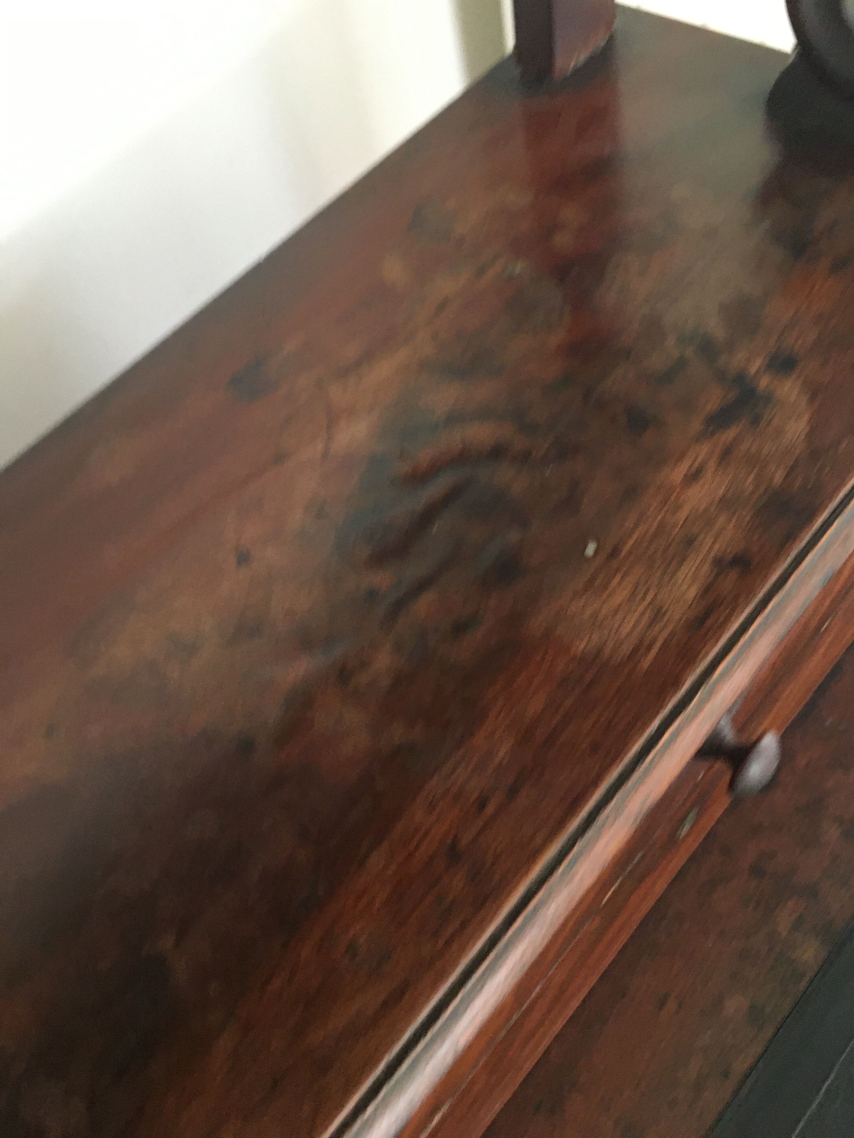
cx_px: 427
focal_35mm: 29
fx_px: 954
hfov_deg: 48.2
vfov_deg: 61.7
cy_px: 569
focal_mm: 4.15
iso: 200
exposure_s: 1/25
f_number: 2.2
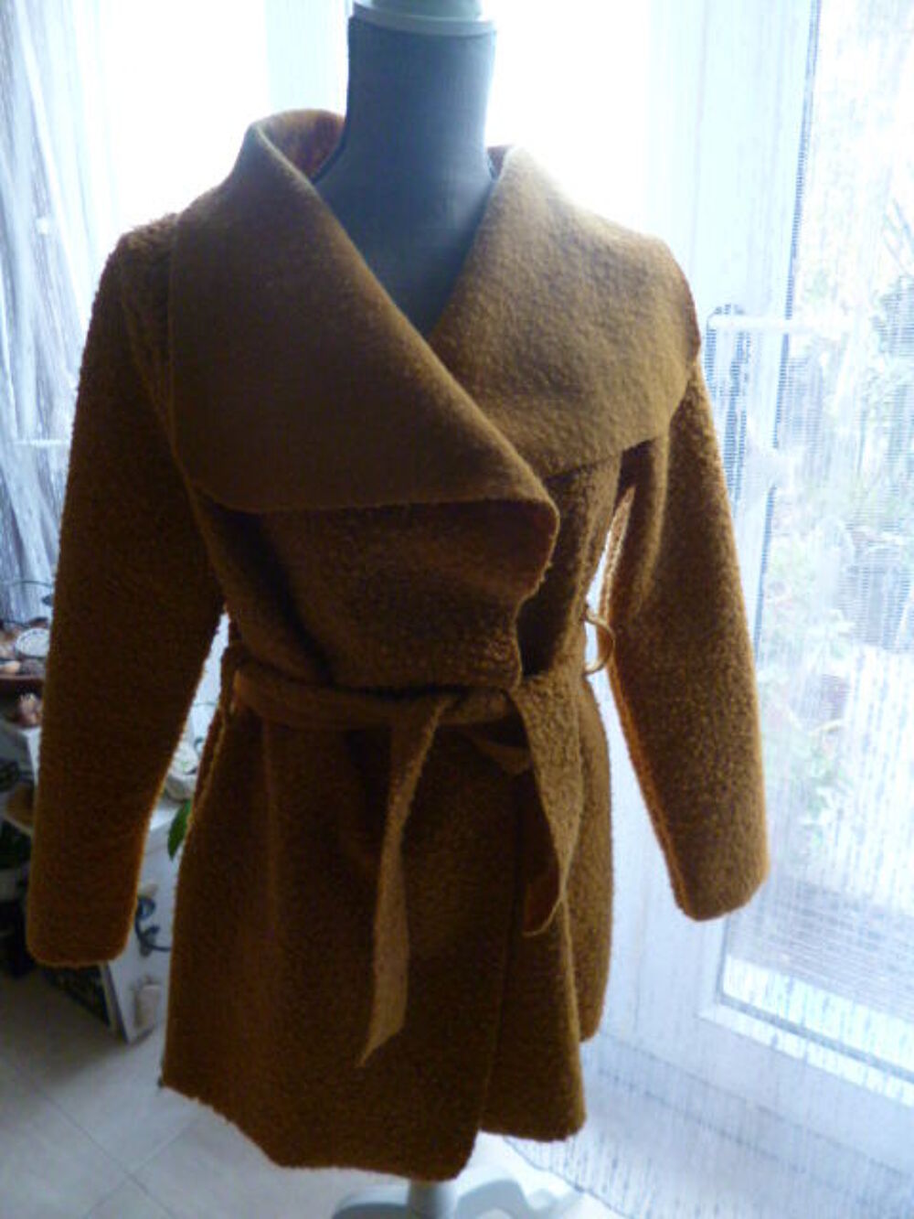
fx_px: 845
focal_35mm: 24
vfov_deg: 71.6
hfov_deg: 56.8
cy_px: 610
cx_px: 457
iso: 400
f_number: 2.5
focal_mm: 4.3
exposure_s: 1/30
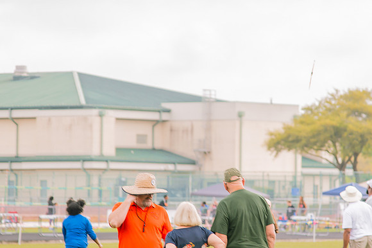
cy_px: 131
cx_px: 211
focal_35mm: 255
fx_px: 2630
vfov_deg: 5.4
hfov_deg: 8.1
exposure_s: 1/200
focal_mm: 120
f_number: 4
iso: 200
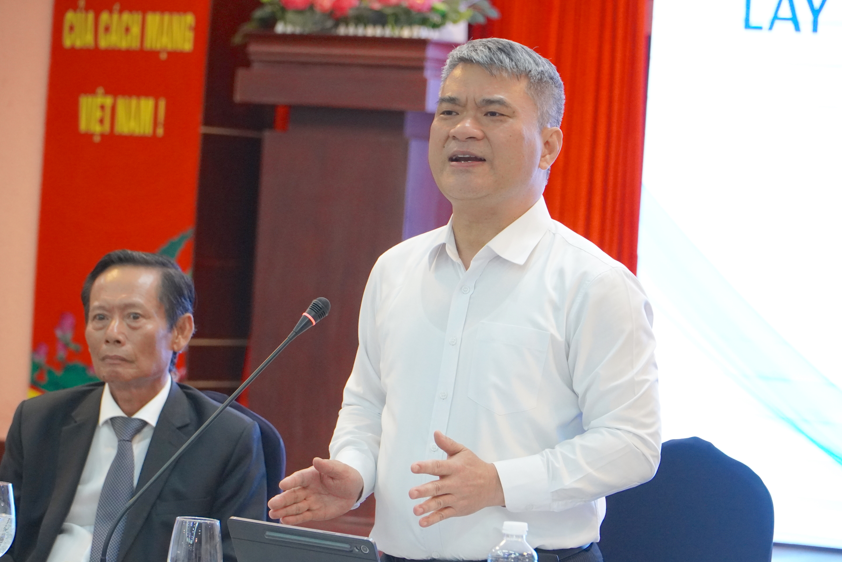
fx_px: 3204
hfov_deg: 15.0
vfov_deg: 10.0
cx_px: 423
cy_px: 289
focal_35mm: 137
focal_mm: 88
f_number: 4
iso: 3200
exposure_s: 1/160
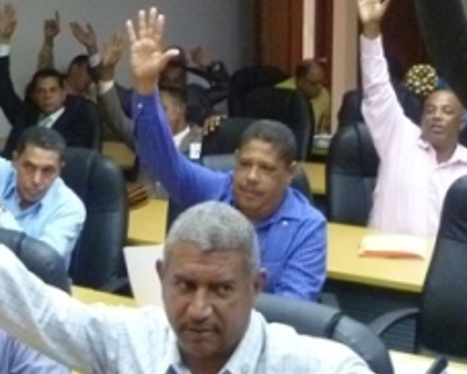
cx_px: 138
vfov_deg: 19.9
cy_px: 127
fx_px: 1065
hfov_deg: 24.5
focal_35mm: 77
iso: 800
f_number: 3.3
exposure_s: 1/80
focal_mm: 5
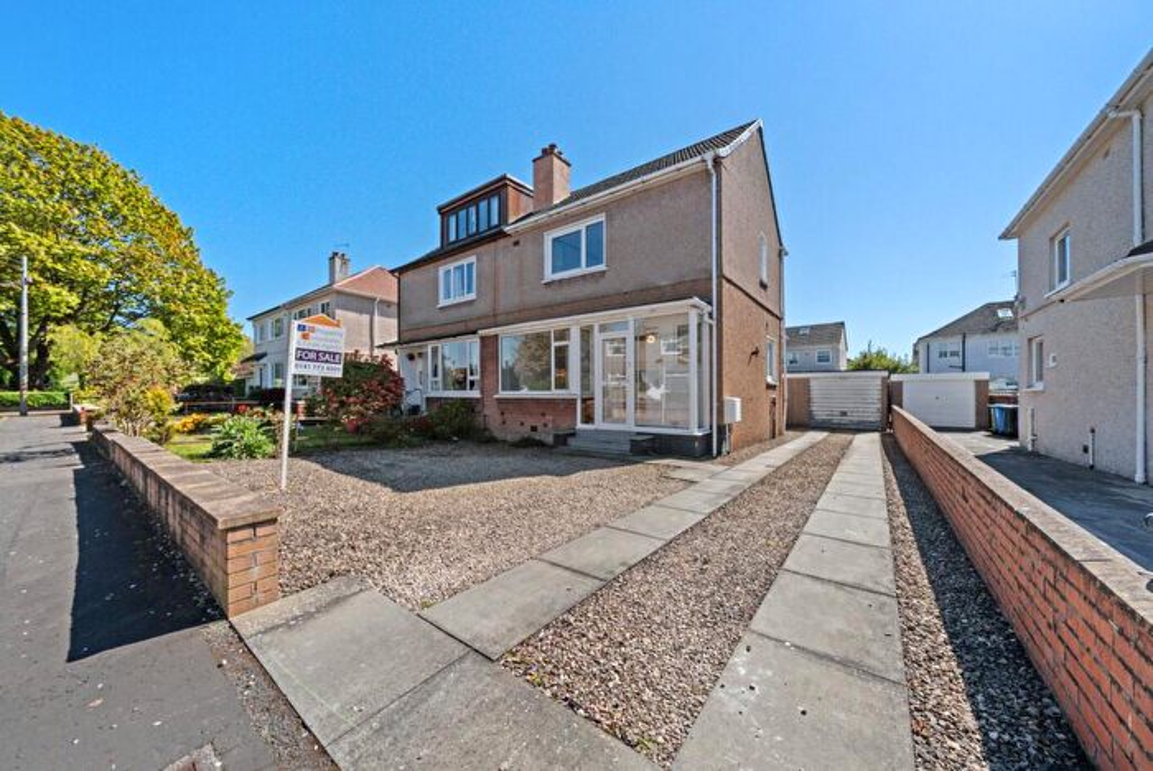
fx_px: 385
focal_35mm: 12
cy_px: 386
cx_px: 576
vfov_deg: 90.1
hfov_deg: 112.6
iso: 800
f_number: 8
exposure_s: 1/250
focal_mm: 12
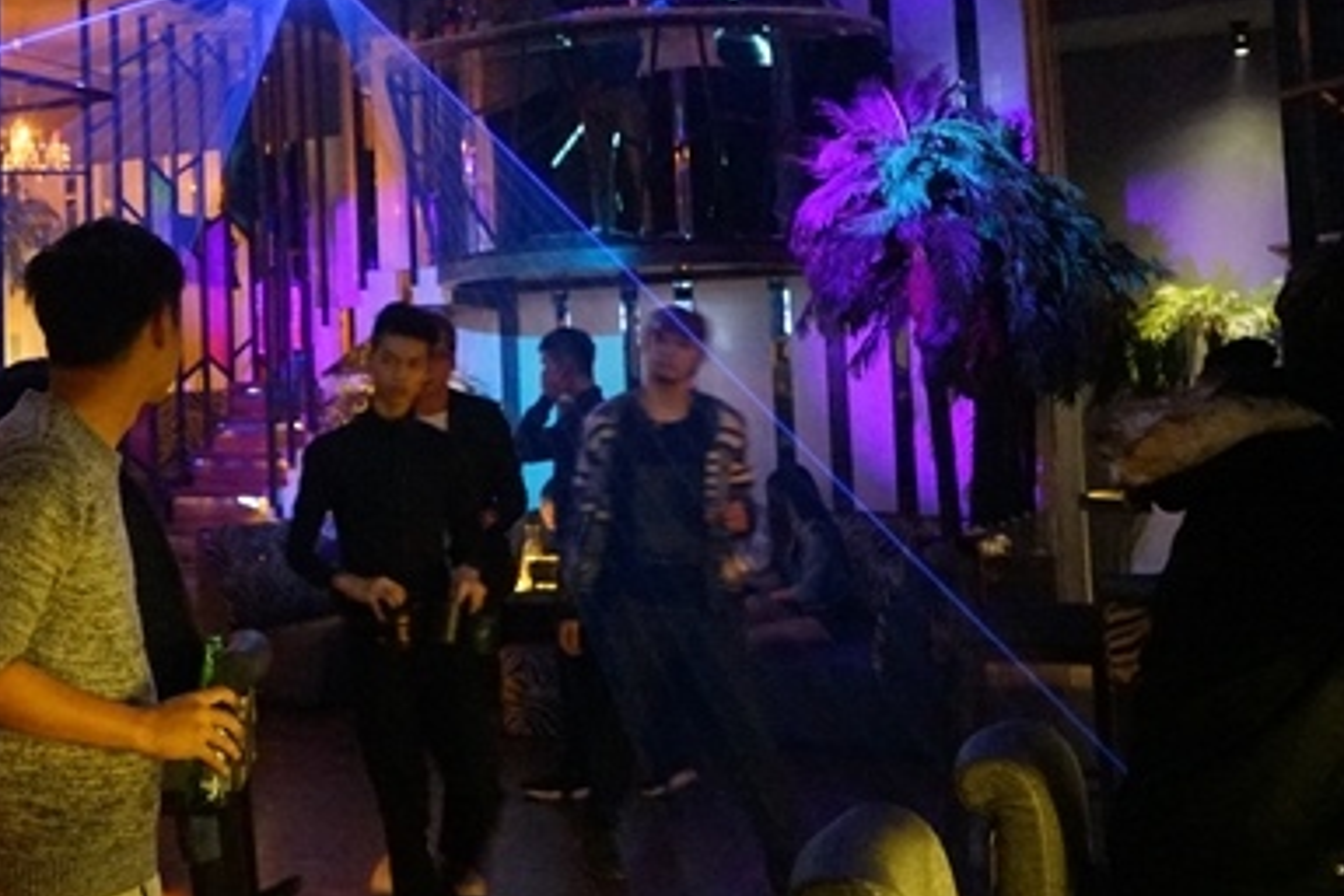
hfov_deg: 35.5
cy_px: 268
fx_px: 1867
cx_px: -28
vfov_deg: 26.8
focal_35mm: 50
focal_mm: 24
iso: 4000
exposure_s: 1/30
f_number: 4
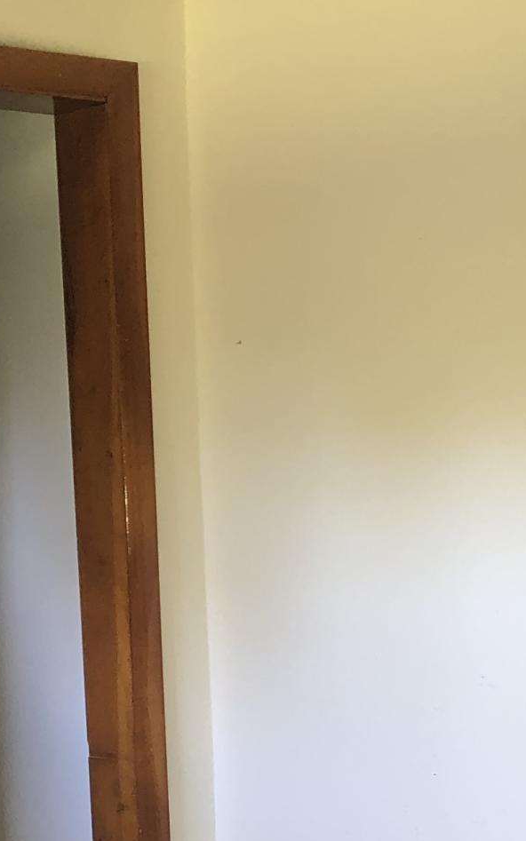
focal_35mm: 94
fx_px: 2156
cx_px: 314
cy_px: 984
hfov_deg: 13.9
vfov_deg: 20.7
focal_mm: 3.99
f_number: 1.8
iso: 64
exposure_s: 1/12
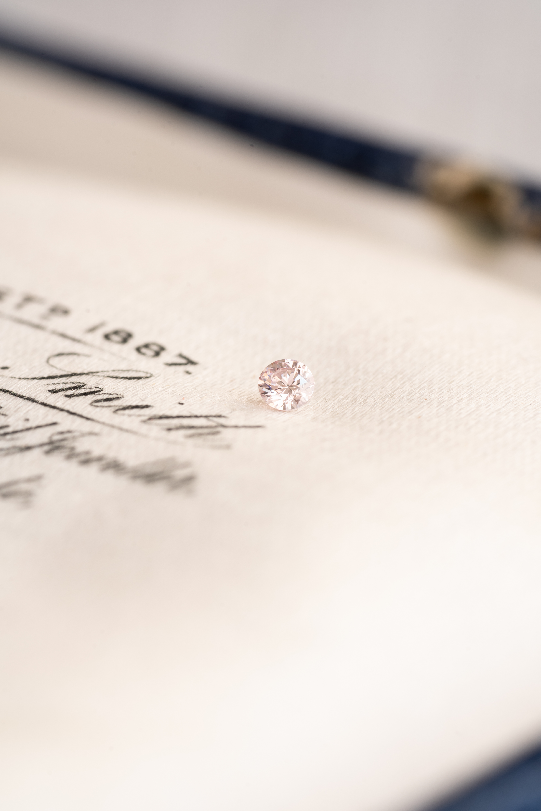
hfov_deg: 15.2
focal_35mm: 90
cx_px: 270
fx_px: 2029
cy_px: 406
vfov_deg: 22.6
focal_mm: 90
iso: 100
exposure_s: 1/6
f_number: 8
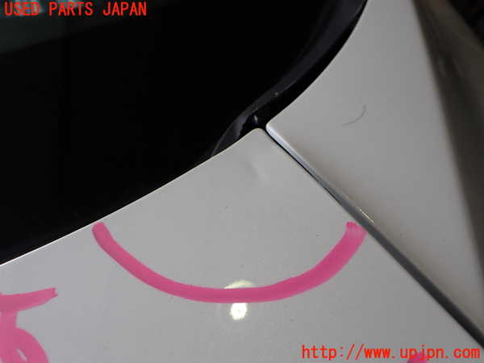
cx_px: 242
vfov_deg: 46.8
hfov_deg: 60.0
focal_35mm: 30
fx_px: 419
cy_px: 182
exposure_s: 1/320
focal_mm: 5.4
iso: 100
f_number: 3.2
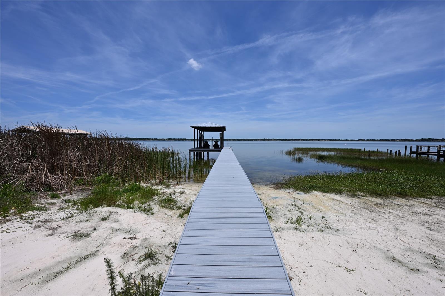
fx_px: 173
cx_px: 222
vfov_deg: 81.2
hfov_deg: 104.3
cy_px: 148
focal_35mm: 14
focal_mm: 14
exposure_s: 1/200
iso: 100
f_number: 14
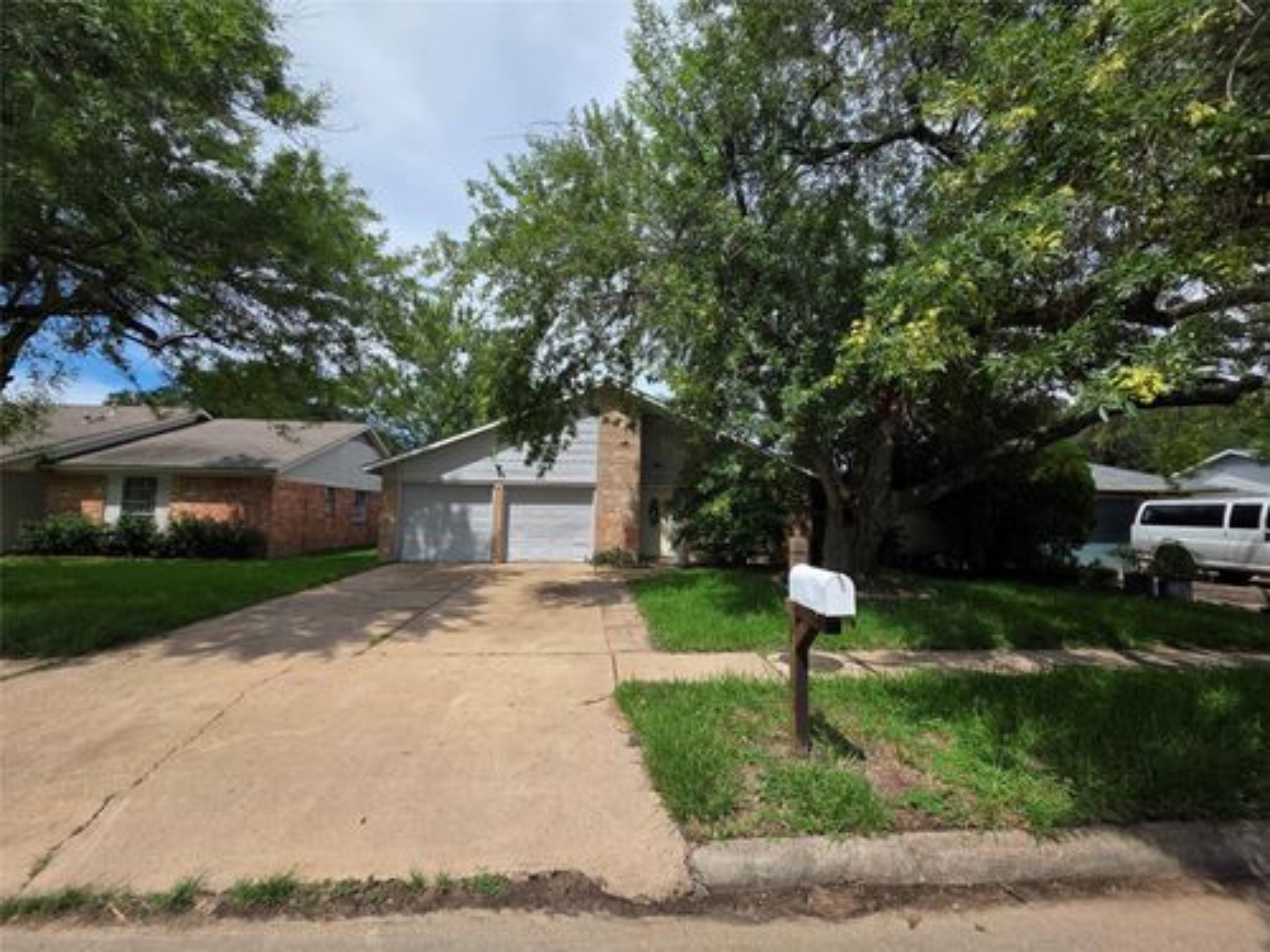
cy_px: 476
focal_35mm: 13
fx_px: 477
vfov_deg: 89.9
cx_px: 635
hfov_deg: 106.2
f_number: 1.9
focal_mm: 2.2
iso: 40
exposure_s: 1/2259
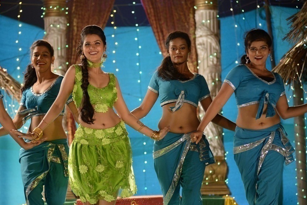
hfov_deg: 10.5
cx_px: 97
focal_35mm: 196
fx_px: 1672
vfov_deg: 7.0
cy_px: 136
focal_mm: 135
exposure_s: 1/400
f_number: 3.2
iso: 1600
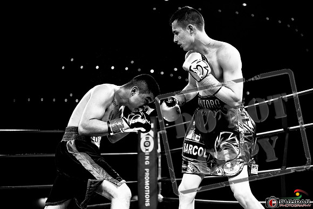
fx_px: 609
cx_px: 156
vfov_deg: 19.5
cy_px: 104
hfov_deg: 28.8
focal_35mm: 70
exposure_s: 1/1000
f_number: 2.8
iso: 2000
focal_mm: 70
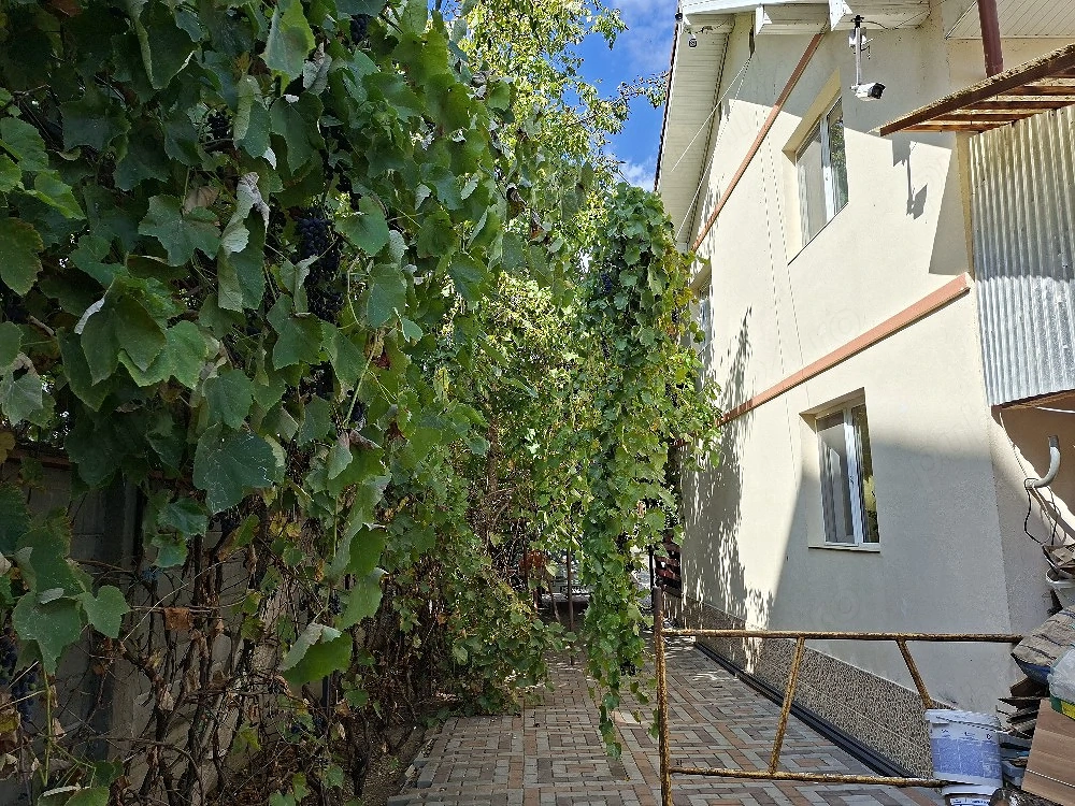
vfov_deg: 58.9
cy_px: 403
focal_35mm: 23
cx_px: 538
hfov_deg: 73.9
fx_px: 714
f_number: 1.8
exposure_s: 1/1111
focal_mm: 5.54
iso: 40
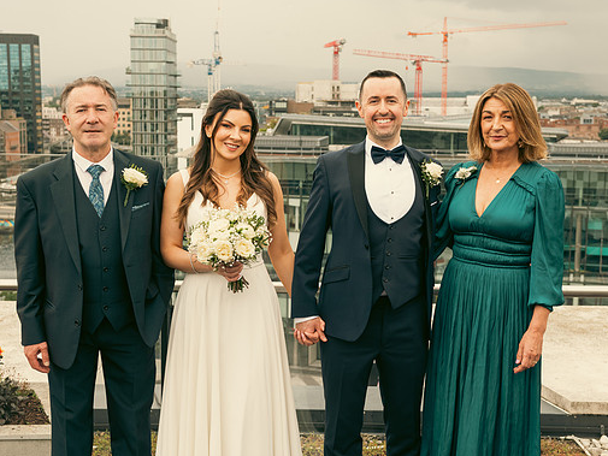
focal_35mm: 53
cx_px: 307
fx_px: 931
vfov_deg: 27.5
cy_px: 230
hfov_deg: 36.2
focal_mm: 48
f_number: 6.3
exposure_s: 1/250
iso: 320
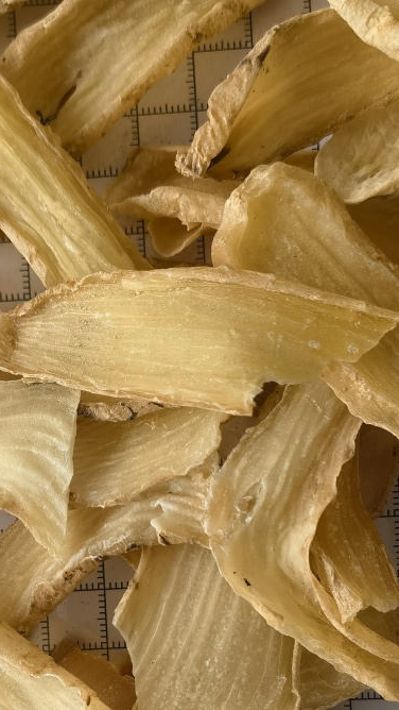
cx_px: 140
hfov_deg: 25.3
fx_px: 884
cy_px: 465
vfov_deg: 43.2
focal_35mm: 47
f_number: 1.8
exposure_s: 1/299
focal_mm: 5.54
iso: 200
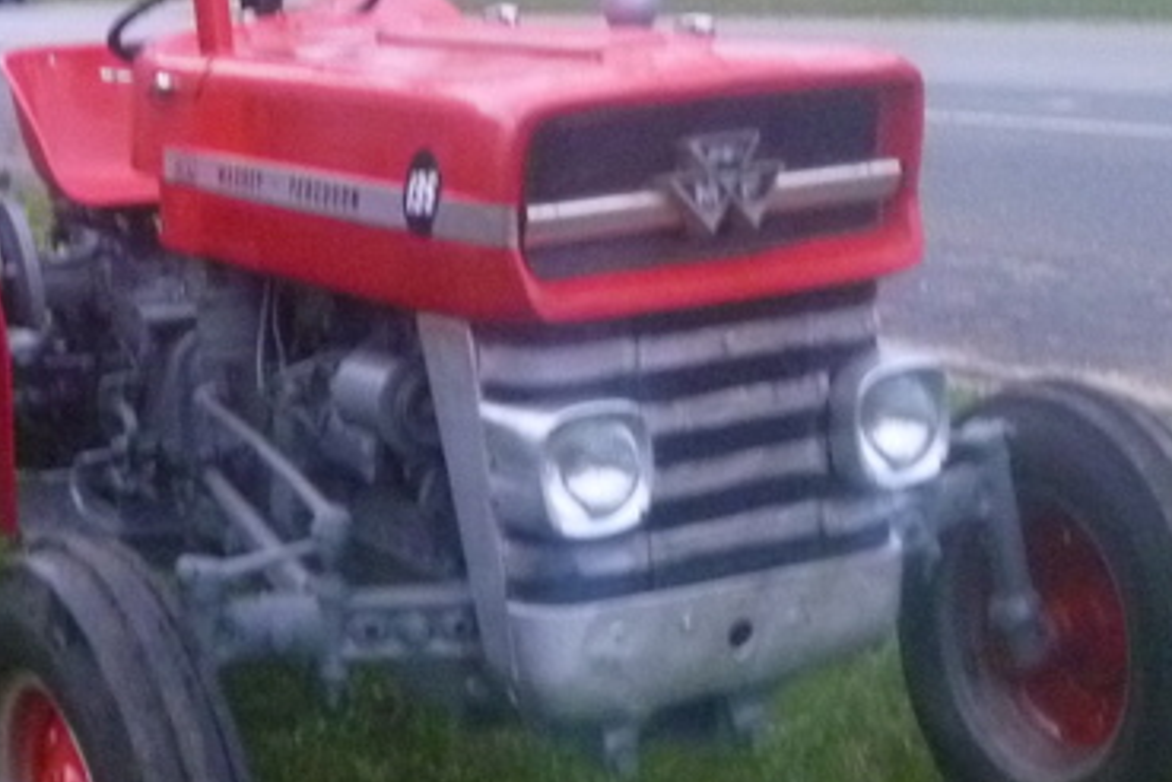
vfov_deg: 17.3
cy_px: 353
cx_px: 419
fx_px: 2572
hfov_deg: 25.6
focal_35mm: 79
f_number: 3.5
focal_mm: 6.3
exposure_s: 1/8
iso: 800
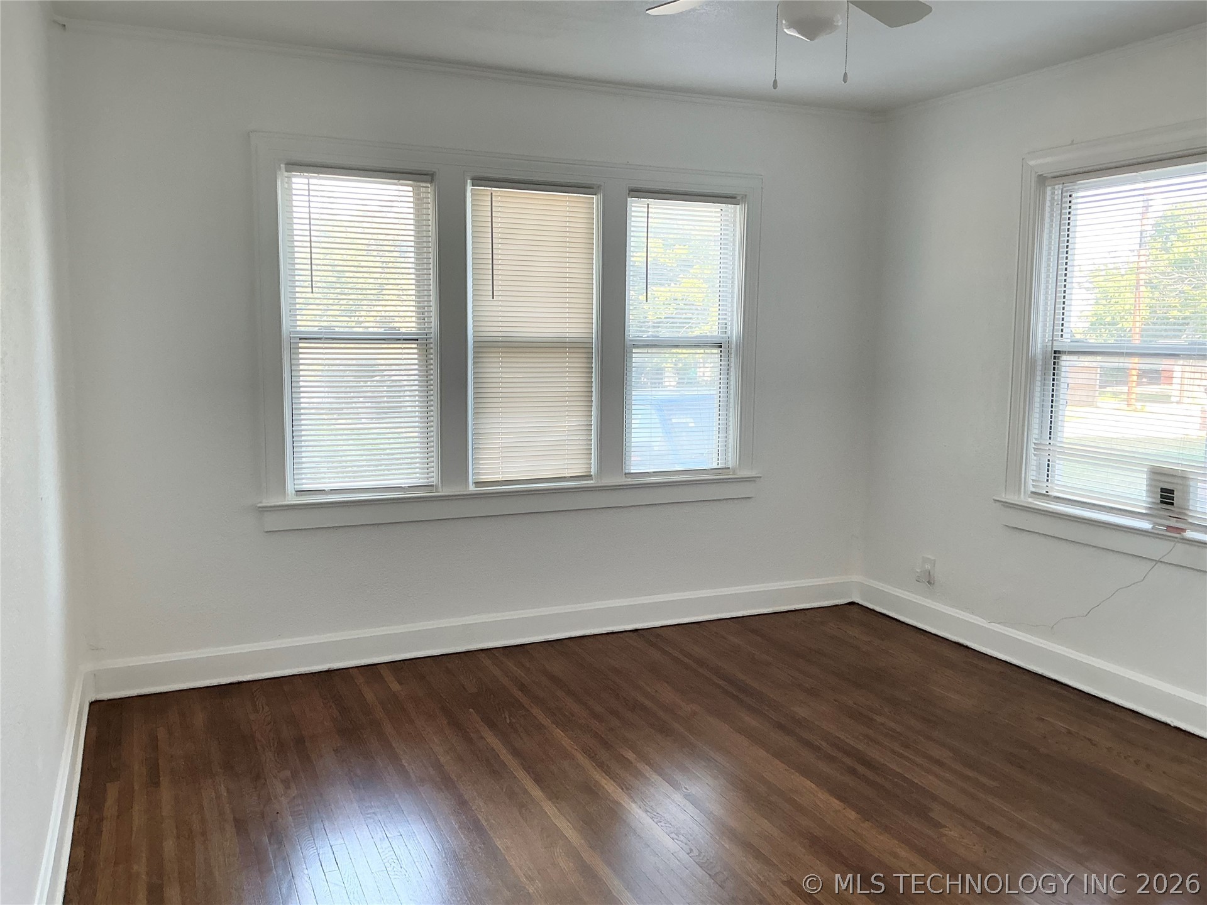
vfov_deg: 48.2
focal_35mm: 29
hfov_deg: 61.7
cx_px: 604
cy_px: 452
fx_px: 1011
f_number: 1.8
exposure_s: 1/120
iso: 64
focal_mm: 3
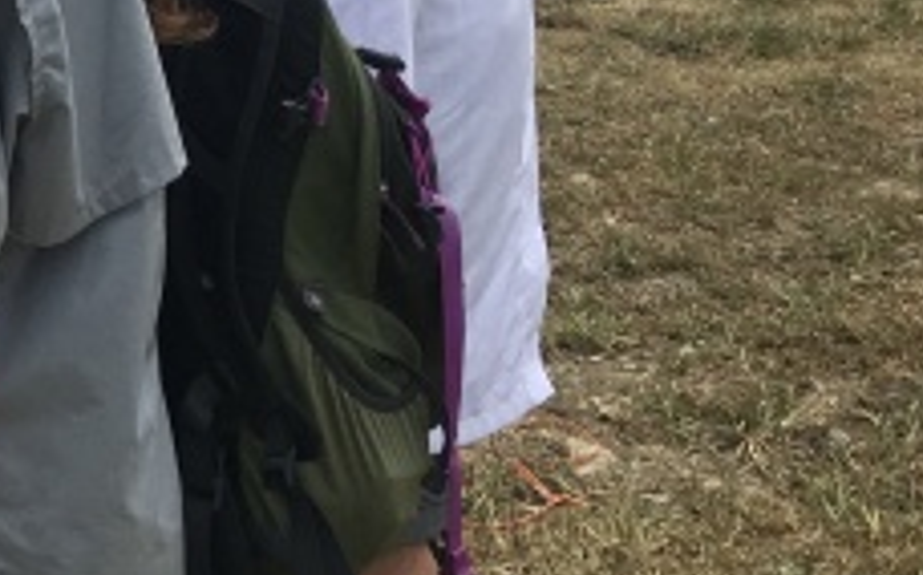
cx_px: -575
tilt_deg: -2.1
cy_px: -413
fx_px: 2714
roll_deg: -0.5
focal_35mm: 108
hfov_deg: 16.9
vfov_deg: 11.3
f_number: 2.2
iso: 25
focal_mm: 4.15
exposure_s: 1/2262
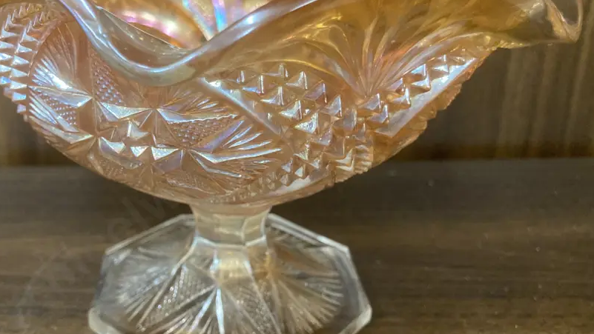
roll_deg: -2.1
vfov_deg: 30.4
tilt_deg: -20.9
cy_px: 142
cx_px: 240
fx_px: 614
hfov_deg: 51.3
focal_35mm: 39
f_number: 1.8
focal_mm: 3.99
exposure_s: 1/25
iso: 320
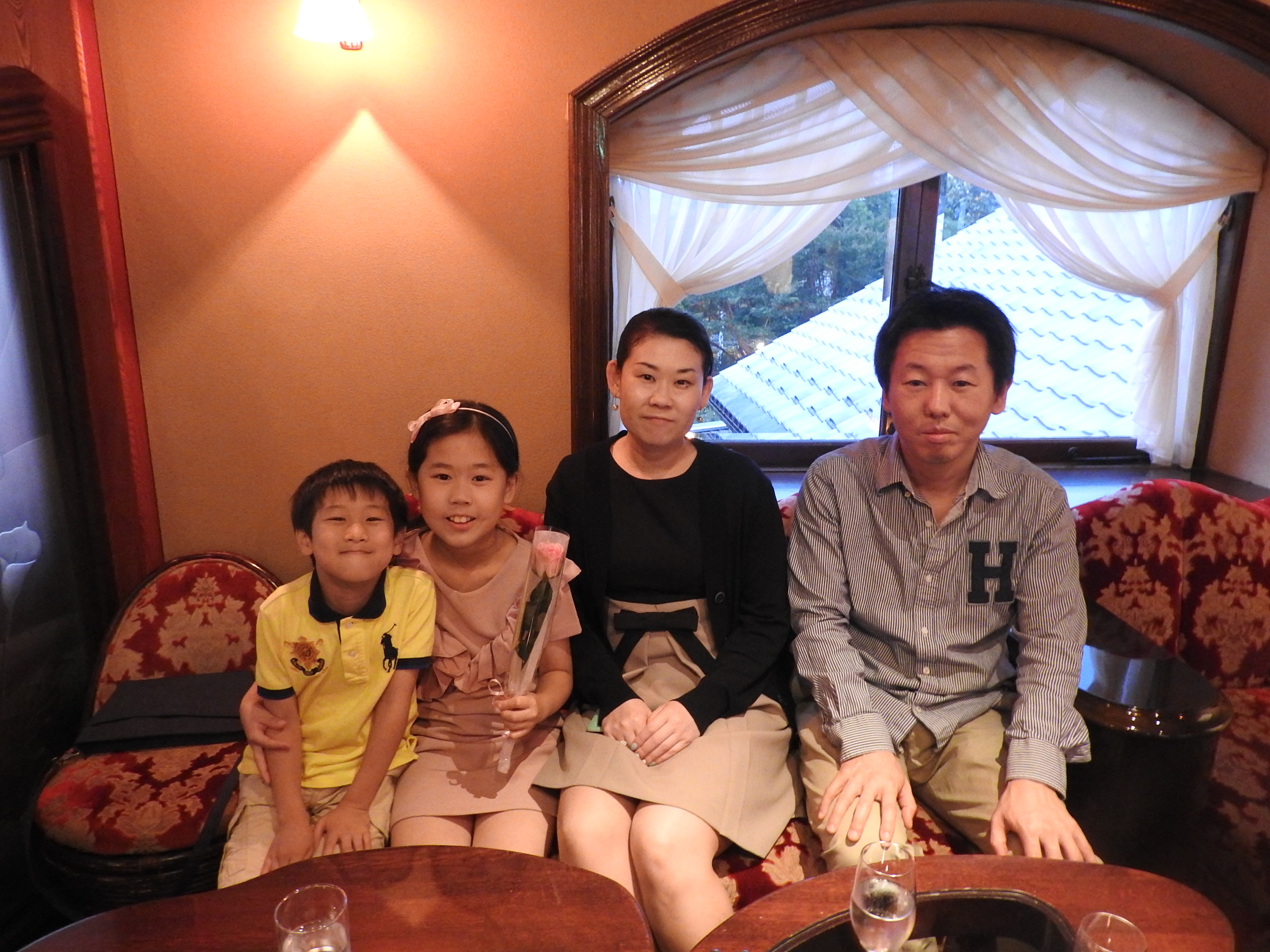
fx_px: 881
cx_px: 635
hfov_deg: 71.6
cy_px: 476
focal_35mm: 24
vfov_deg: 56.8
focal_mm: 4.3
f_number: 3.3
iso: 800
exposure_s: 1/4
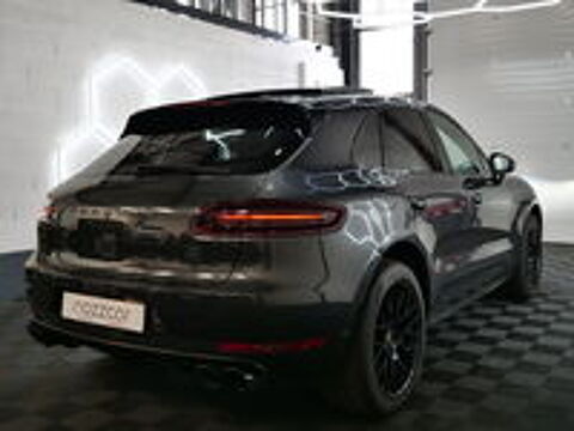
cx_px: 287
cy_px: 216
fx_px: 597
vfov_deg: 39.7
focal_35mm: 36
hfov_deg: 51.4
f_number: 3.3
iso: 320
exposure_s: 1/60
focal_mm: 18
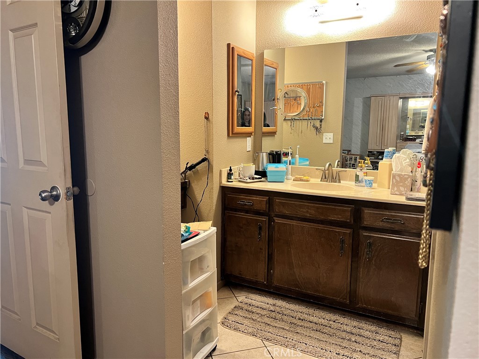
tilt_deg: -8.2
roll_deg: -0.1
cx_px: 240
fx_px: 360
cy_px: 180
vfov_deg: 53.1
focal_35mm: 26
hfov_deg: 67.3
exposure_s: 1/60
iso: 250
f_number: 1.5
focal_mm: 5.7
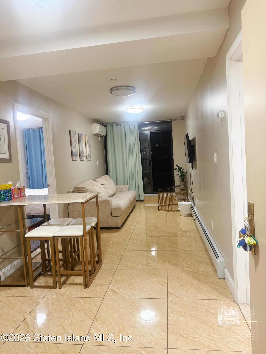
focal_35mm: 24
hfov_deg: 56.8
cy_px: 177
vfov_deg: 71.6
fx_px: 246
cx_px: 133
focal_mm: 6.76
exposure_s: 1/60
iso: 160
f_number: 1.78
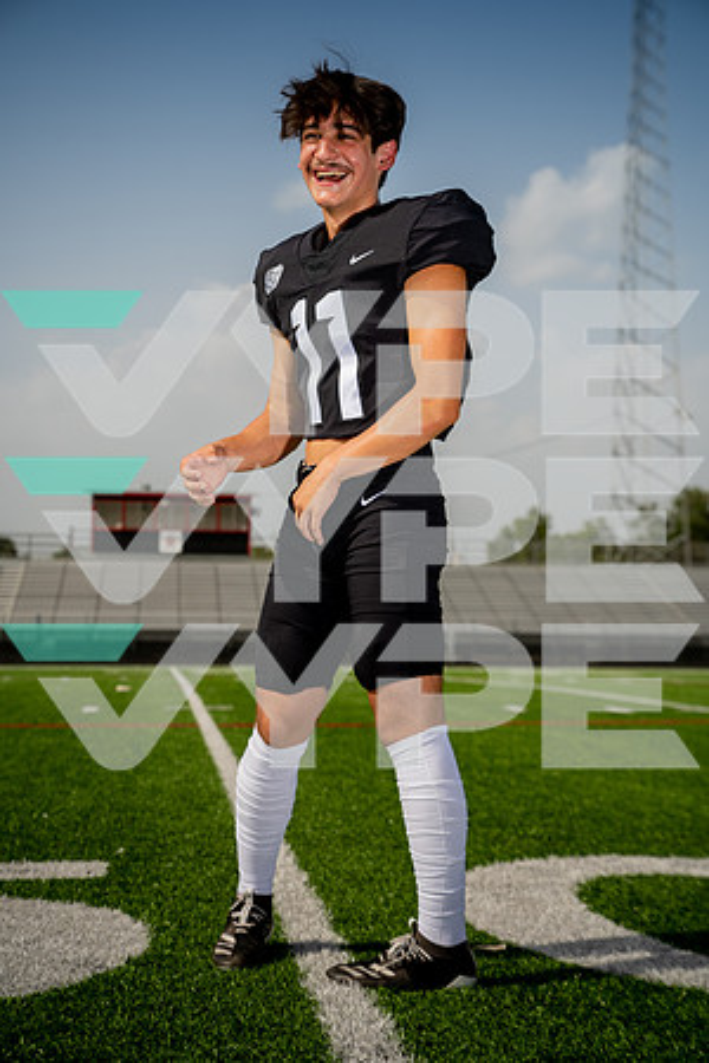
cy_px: 532
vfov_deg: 35.1
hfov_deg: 23.8
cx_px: 354
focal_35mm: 57
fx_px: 1684
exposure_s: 1/1250
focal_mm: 57
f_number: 4.5
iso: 100
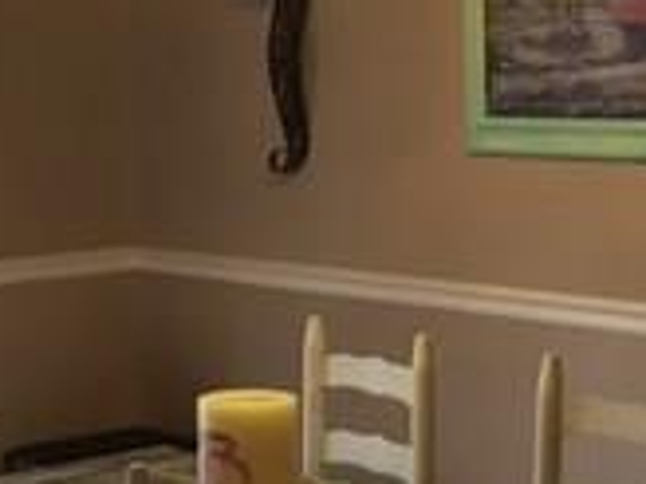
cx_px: 288
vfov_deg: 13.1
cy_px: 220
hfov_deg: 17.4
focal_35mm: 113
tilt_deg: -3.8
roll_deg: +0.7
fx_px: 2109
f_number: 2.2
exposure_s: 1/15
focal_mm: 4.15
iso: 40
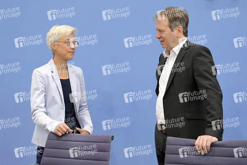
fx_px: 446
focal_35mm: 65
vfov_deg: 20.9
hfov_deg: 31.0
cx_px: 124
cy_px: 82
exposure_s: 1/640
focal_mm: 65
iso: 5000
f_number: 5.6
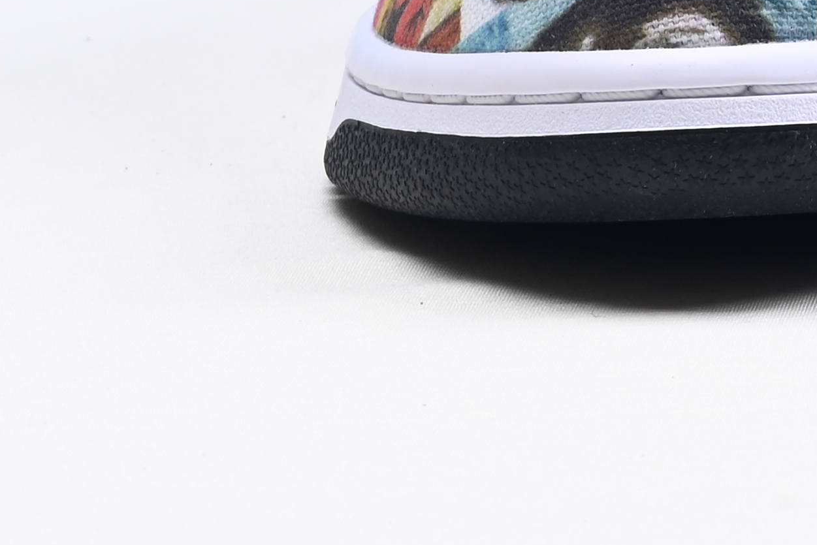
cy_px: -651
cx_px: 1039
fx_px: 4041
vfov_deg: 7.3
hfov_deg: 11.3
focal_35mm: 178
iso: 100
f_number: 16
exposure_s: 1/2
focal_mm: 37
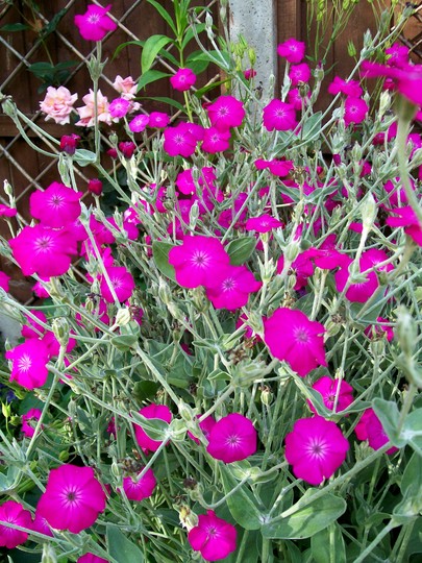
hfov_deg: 39.7
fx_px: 585
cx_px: 211
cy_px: 282
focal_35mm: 36
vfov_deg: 51.4
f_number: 2.7
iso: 80
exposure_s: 1/174
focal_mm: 6
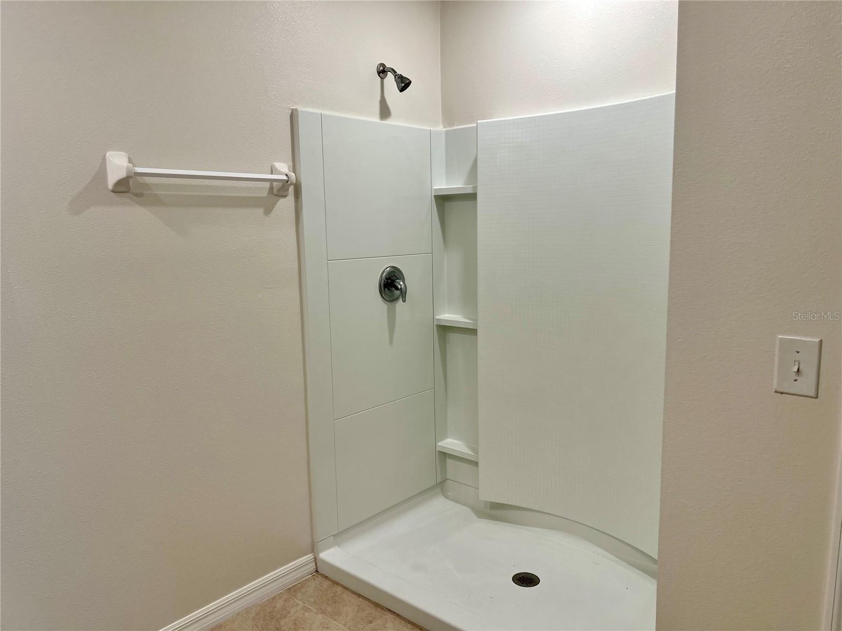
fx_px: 632
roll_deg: +1.1
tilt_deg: -8.3
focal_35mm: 26
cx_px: 421
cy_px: 316
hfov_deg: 67.3
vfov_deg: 53.1
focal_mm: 5.7
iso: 64
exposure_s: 1/120
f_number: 1.5
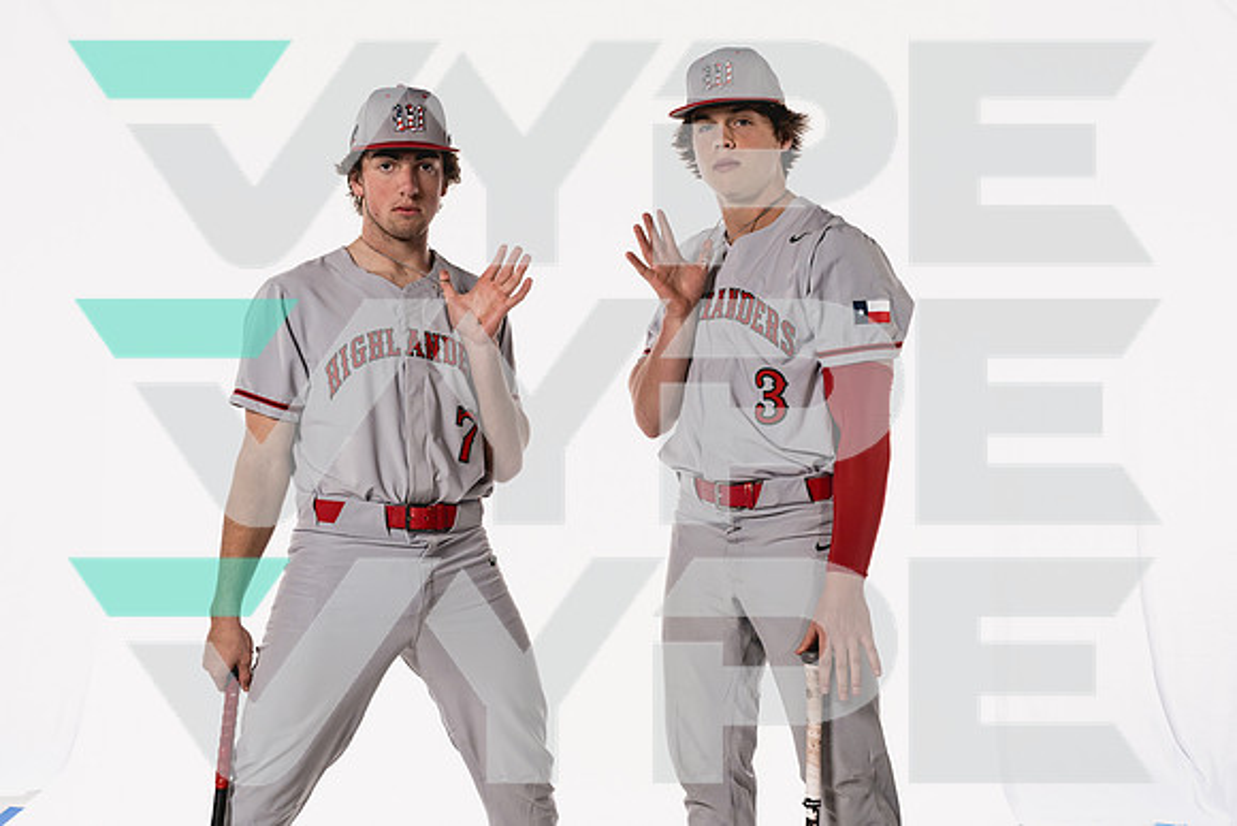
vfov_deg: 28.7
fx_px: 1615
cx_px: 618
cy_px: 413
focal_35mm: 47
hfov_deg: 41.9
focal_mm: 47
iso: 800
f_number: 8
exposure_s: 1/250
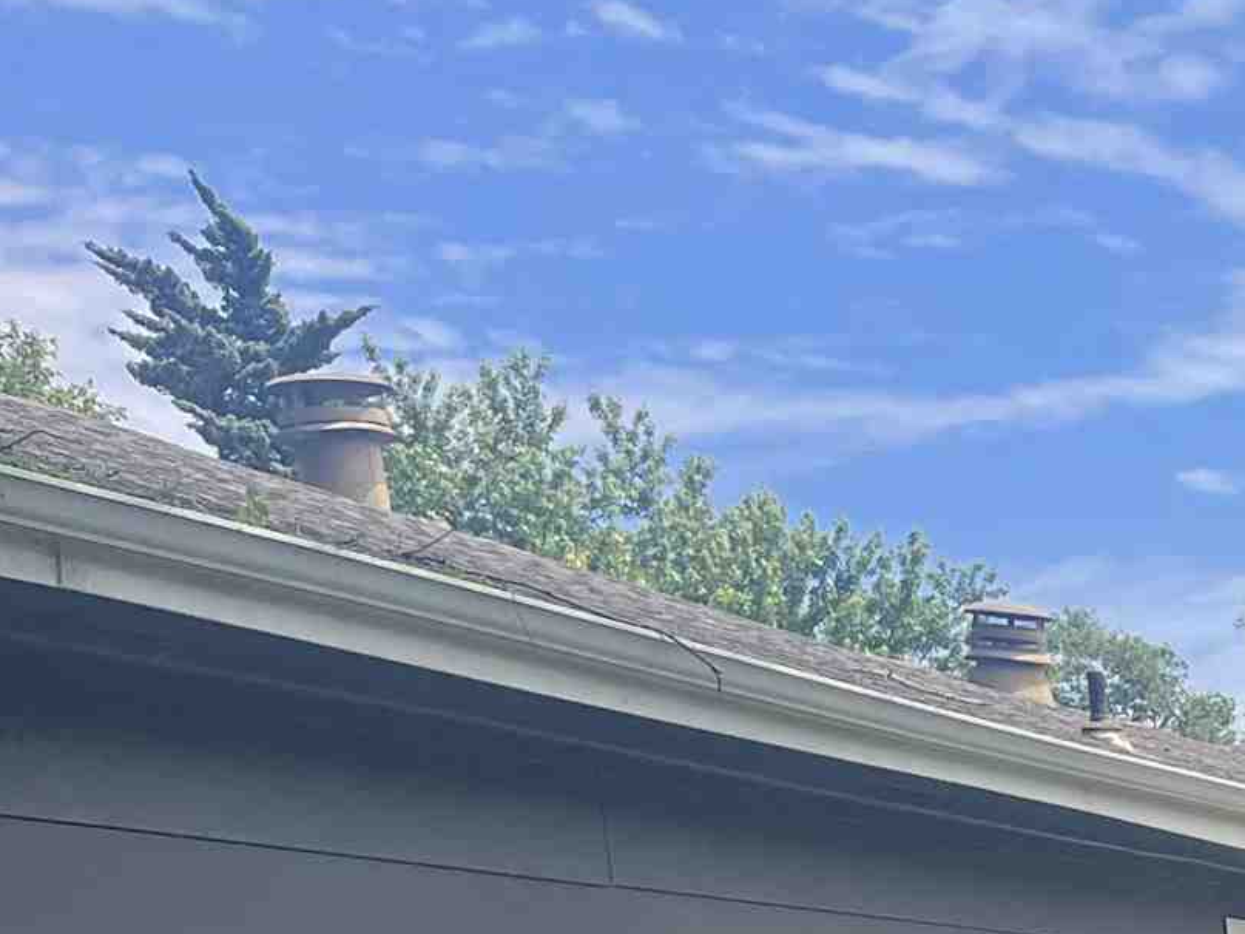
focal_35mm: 99
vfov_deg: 13.5
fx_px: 3560
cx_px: 2245
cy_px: 1643
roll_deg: +3.1
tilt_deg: -8.8
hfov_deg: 16.5
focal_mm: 5.1
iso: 50
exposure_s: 1/1600
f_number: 1.6
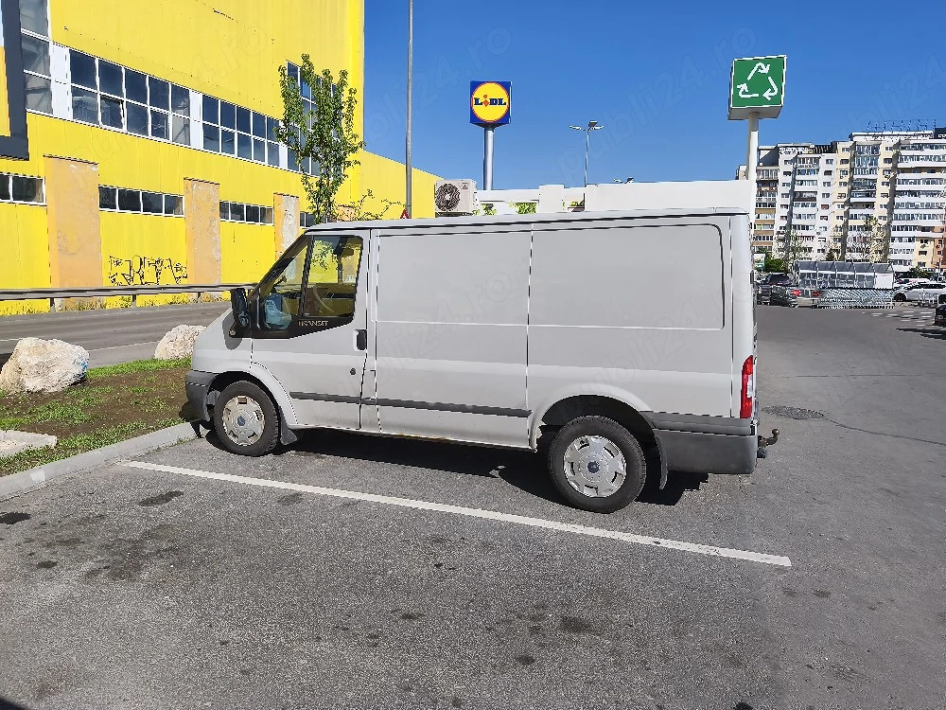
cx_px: 473
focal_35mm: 23
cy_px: 355
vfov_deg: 58.9
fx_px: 629
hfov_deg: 73.9
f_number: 1.65
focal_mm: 6.18
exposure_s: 1/1667
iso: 50
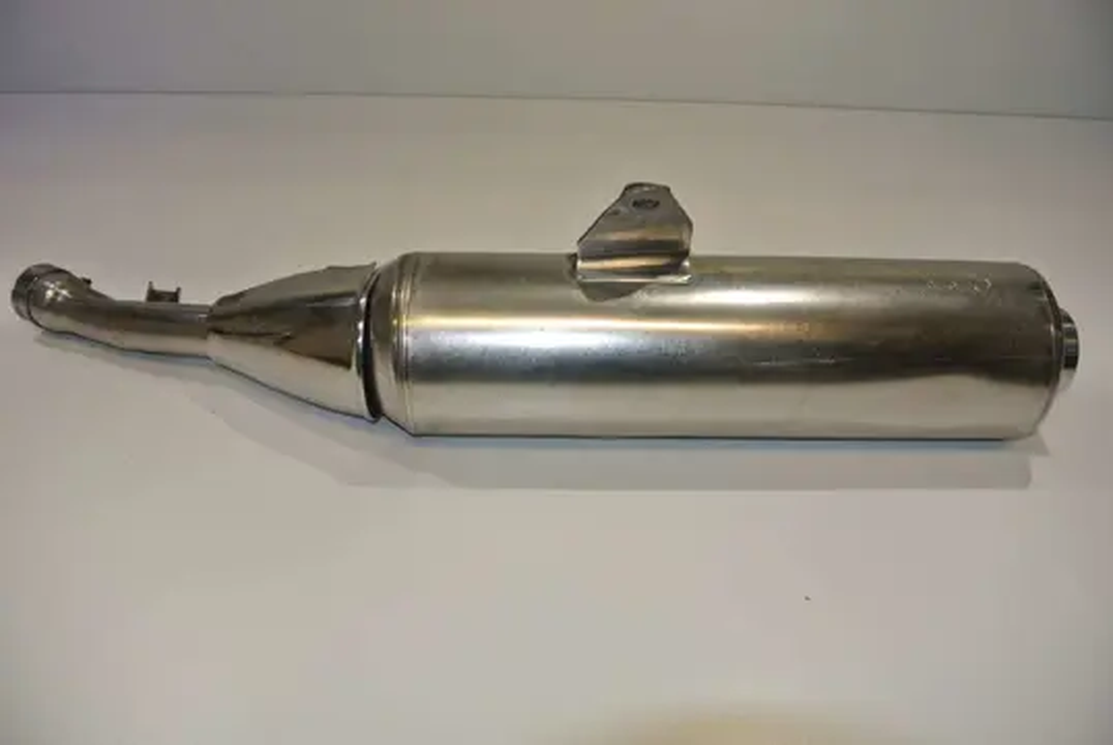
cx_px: 556
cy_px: 372
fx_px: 836
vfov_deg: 48.0
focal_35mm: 27
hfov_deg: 67.3
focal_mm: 10
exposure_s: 1/60
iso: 200
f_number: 4.5
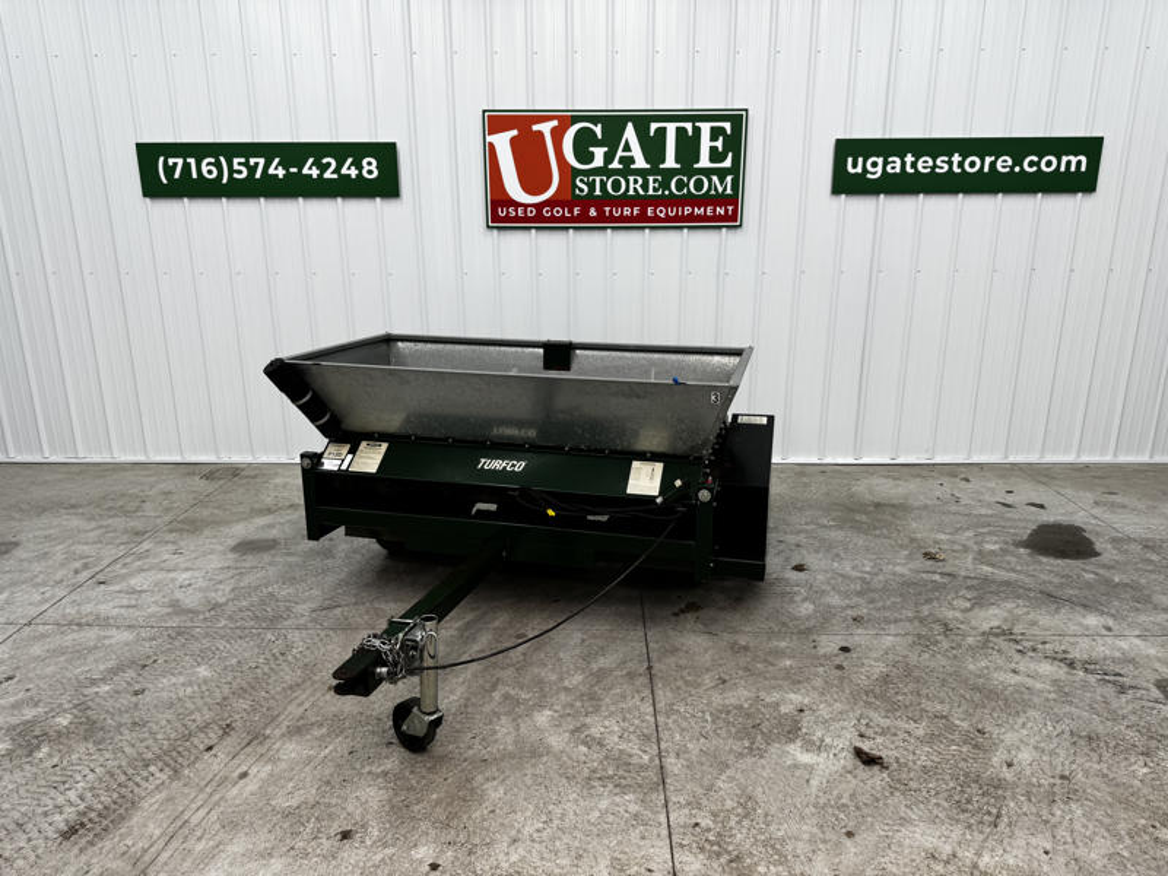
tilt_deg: -15.7
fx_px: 810
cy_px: 438
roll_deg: -0.3
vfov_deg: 56.8
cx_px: 584
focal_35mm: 24
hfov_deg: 71.6
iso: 50
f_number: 1.78
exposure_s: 1/121
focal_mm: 6.76
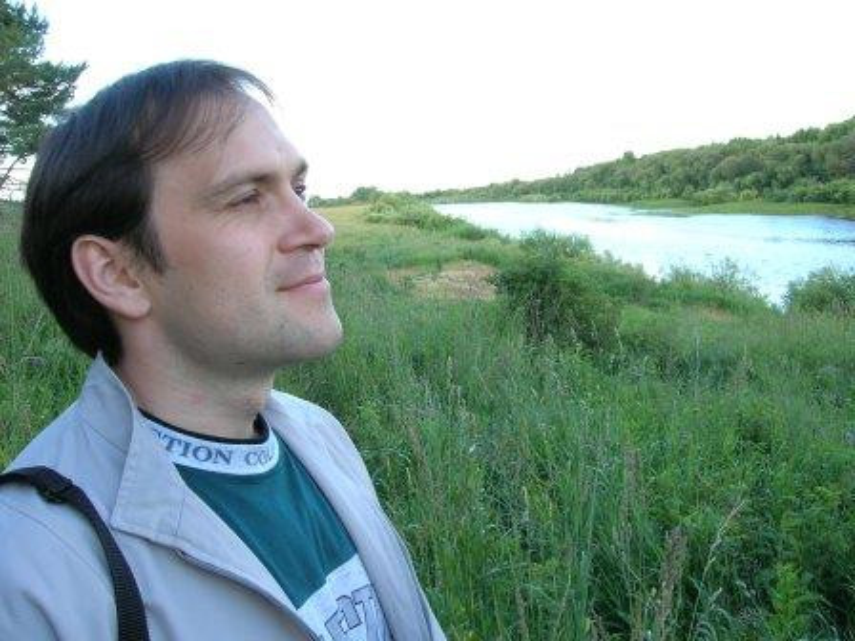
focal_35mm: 34
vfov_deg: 41.8
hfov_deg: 54.0
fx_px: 840
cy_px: 320
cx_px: 428
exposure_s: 1/32.5
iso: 50
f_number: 4.9
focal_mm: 5.7
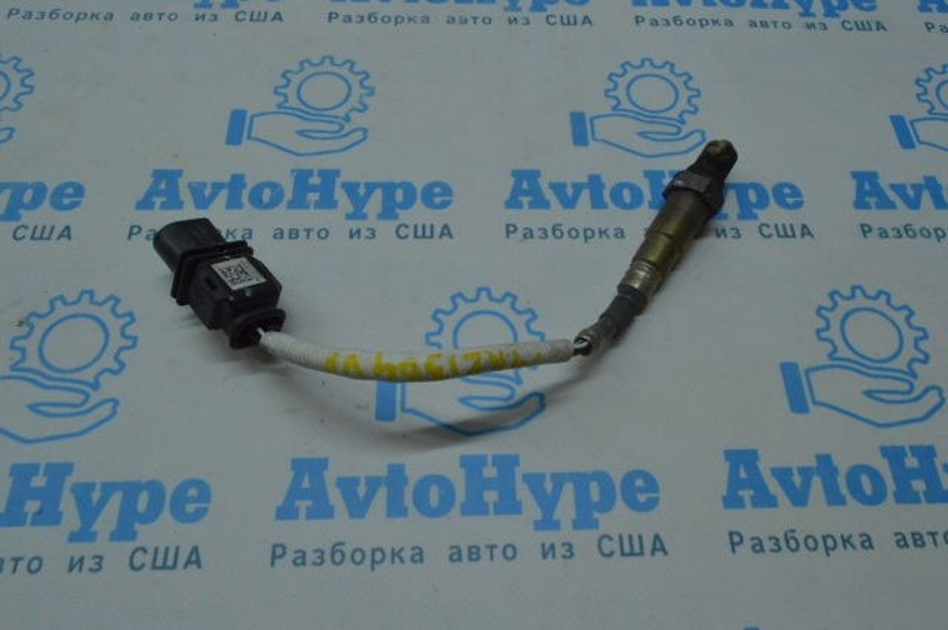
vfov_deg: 47.8
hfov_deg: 67.4
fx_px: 710
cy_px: 315
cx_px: 474
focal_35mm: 27
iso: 2500
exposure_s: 1/50
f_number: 22
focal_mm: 18
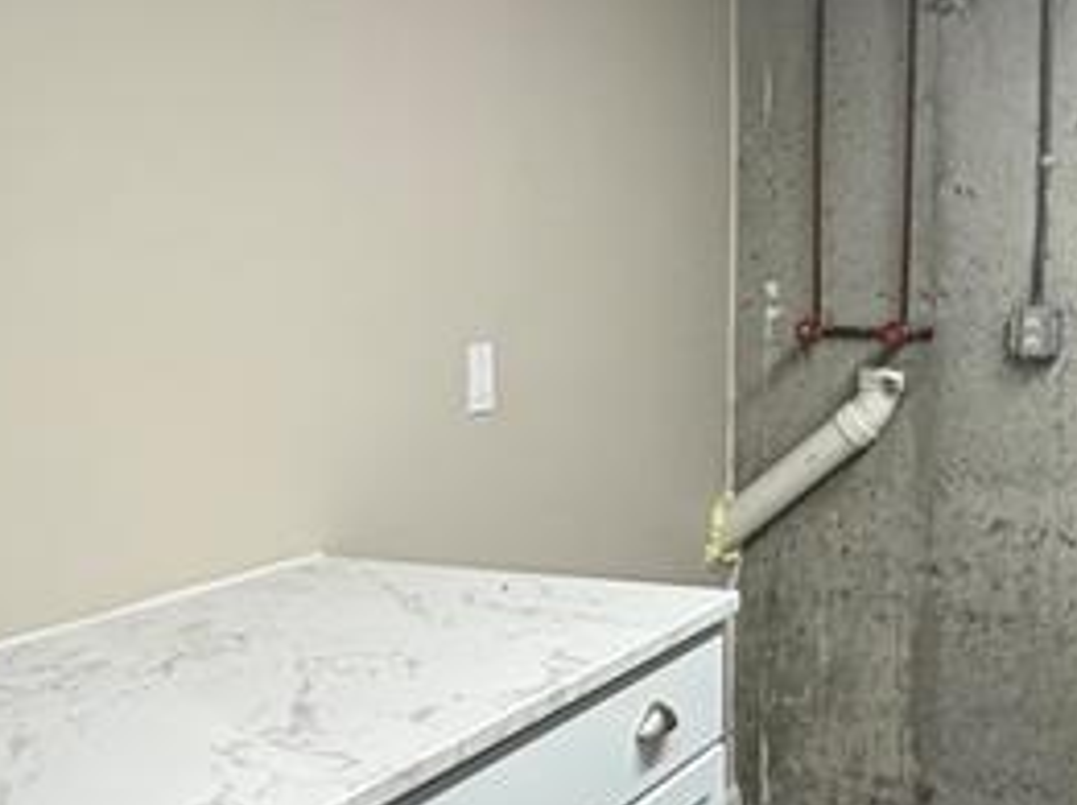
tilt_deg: -8.2
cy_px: 491
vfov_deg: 26.4
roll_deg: -0.5
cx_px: 871
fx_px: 1709
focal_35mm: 55
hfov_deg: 33.9
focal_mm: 2.22
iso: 160
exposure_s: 1/120
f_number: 2.2
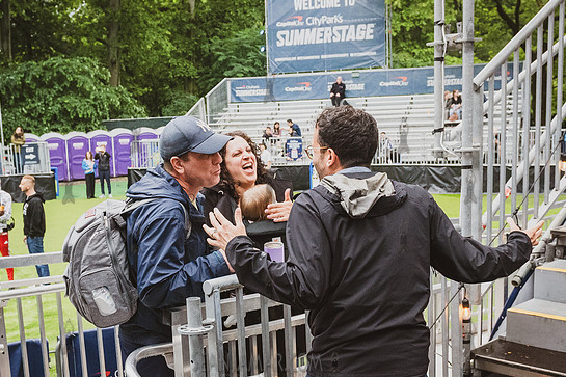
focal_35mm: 50
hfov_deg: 39.6
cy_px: 260
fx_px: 786
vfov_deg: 26.8
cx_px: 260
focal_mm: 24
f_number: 4.5
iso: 3200
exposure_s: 1/500
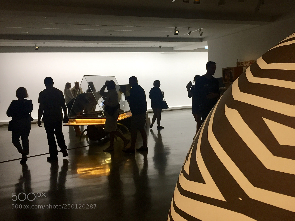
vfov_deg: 48.2
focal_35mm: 29
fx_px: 247
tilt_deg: -2.8
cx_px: 148
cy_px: 110
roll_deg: -1.2
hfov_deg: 61.7
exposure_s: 1/33
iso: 50
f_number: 2.2
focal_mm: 4.15
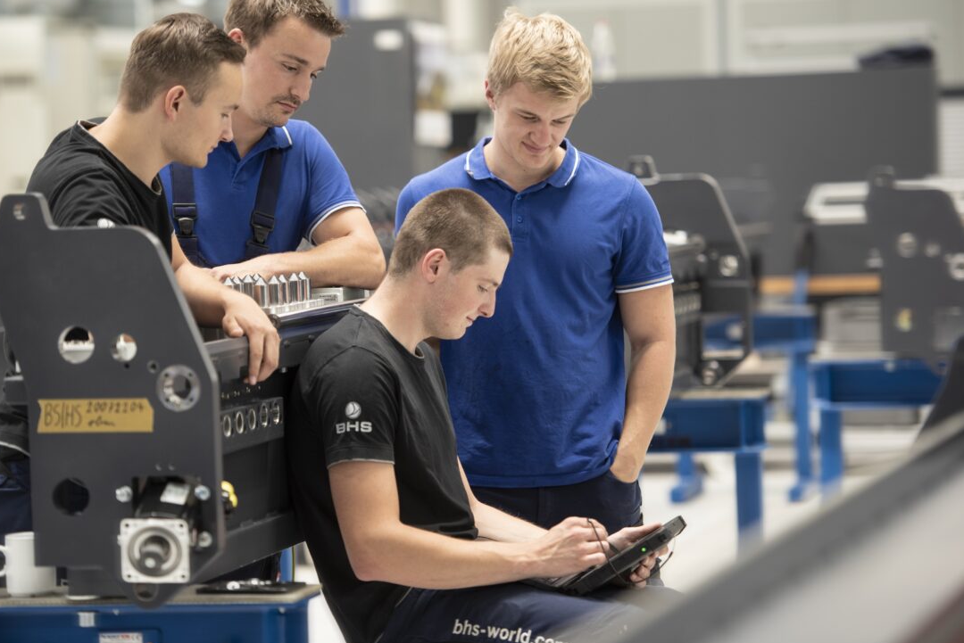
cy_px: 300
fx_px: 4018
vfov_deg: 9.2
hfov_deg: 13.7
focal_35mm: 150
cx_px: 438
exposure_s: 1/125
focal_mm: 135
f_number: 3.2
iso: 400
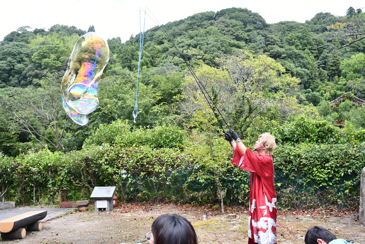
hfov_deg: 48.5
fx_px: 406
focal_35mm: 40
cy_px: 122
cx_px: 182
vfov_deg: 33.4
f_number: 5.6
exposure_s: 1/250
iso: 250
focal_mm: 27
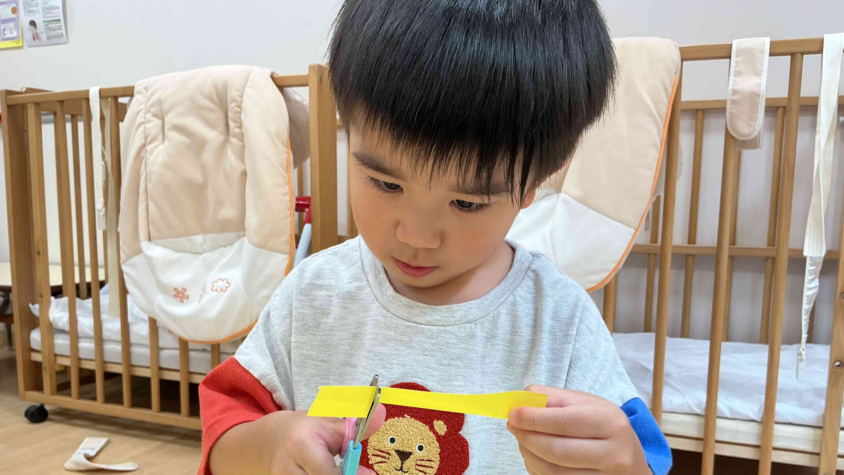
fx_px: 716
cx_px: 421
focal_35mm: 32
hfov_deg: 61.0
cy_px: 315
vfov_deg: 36.3
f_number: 1.8
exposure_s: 1/100
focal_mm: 3
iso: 40
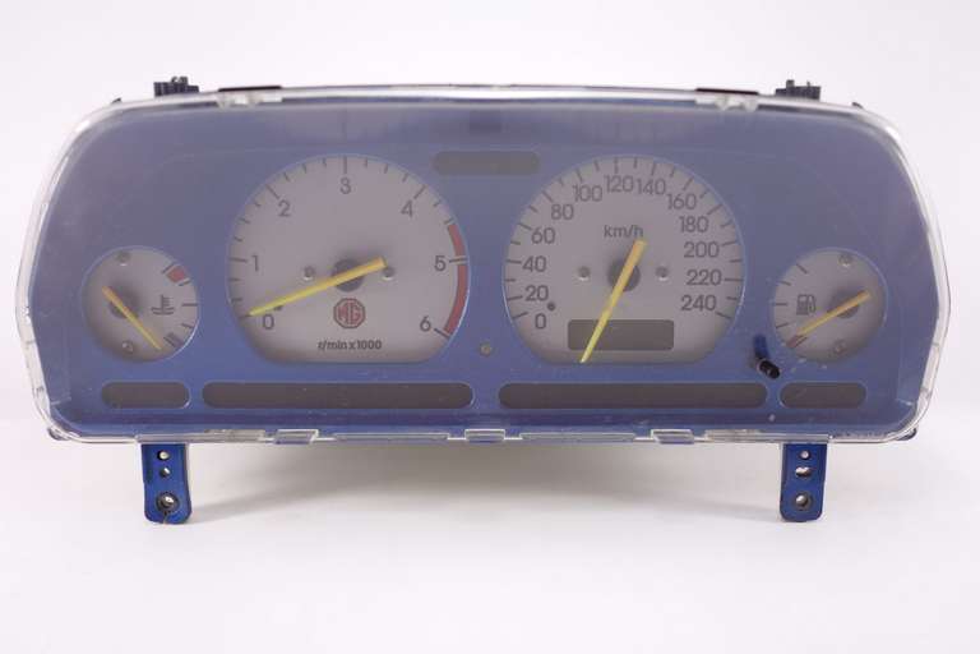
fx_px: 1007
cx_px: 490
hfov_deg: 51.9
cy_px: 327
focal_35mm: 37
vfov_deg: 35.9
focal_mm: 13.58
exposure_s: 1/40
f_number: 2.8
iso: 125
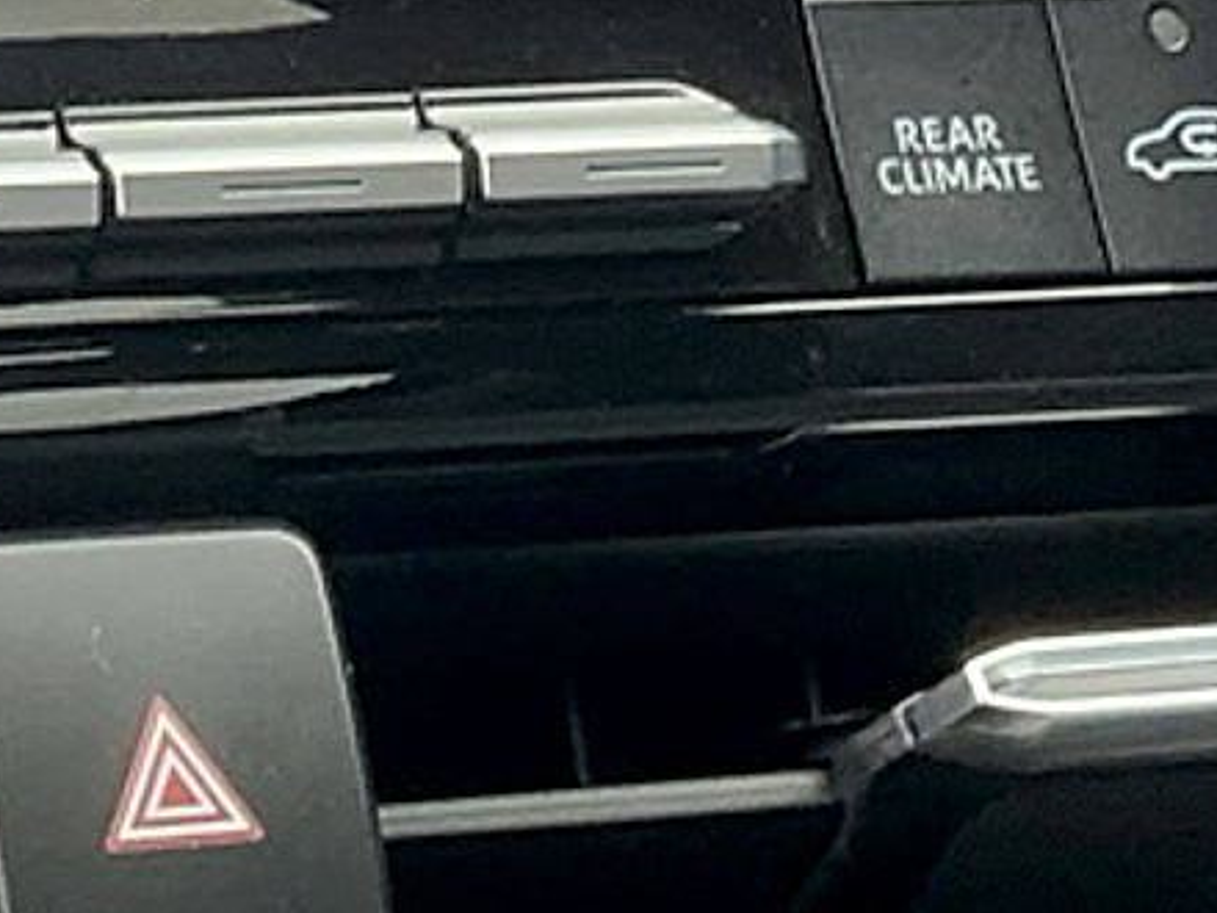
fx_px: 5238
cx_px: -351
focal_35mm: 149
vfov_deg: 9.5
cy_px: -739
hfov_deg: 12.8
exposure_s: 1/60
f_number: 1.8
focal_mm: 3
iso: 40
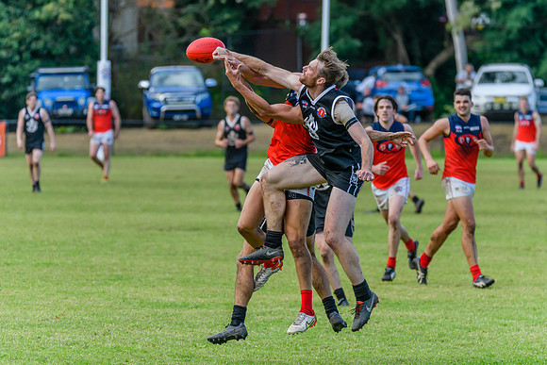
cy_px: 177
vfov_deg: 4.0
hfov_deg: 5.9
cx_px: 280
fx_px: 5283
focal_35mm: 348
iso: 2000
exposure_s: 1/2000
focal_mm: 300
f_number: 5.6
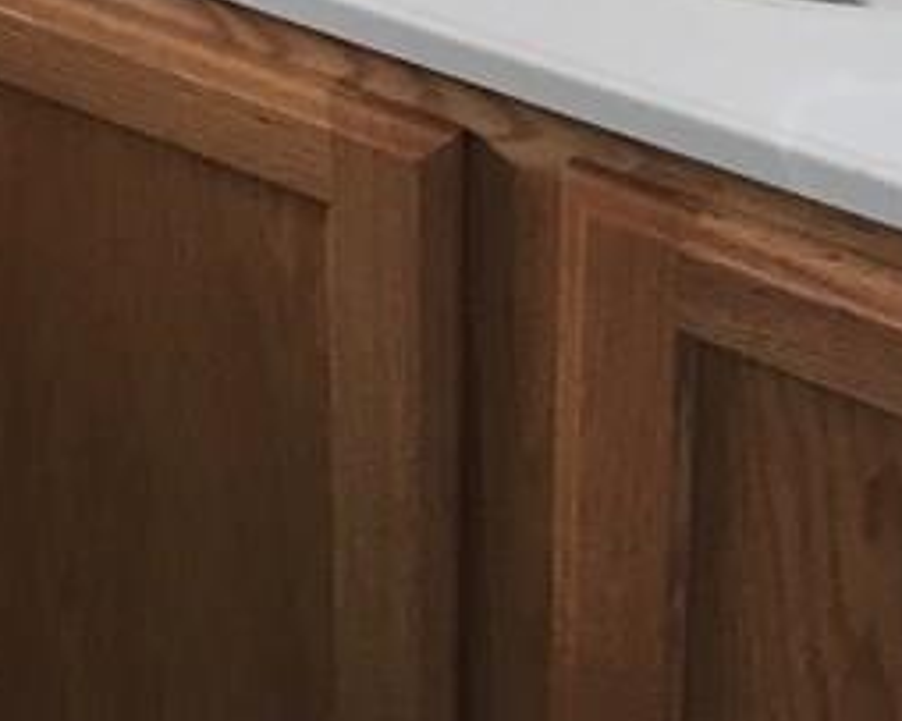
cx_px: -593
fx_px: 3042
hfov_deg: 15.1
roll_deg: +6.1
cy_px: -529
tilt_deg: -21.5
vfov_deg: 12.5
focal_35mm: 114
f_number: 2.2
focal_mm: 4.15
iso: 32
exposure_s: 1/30
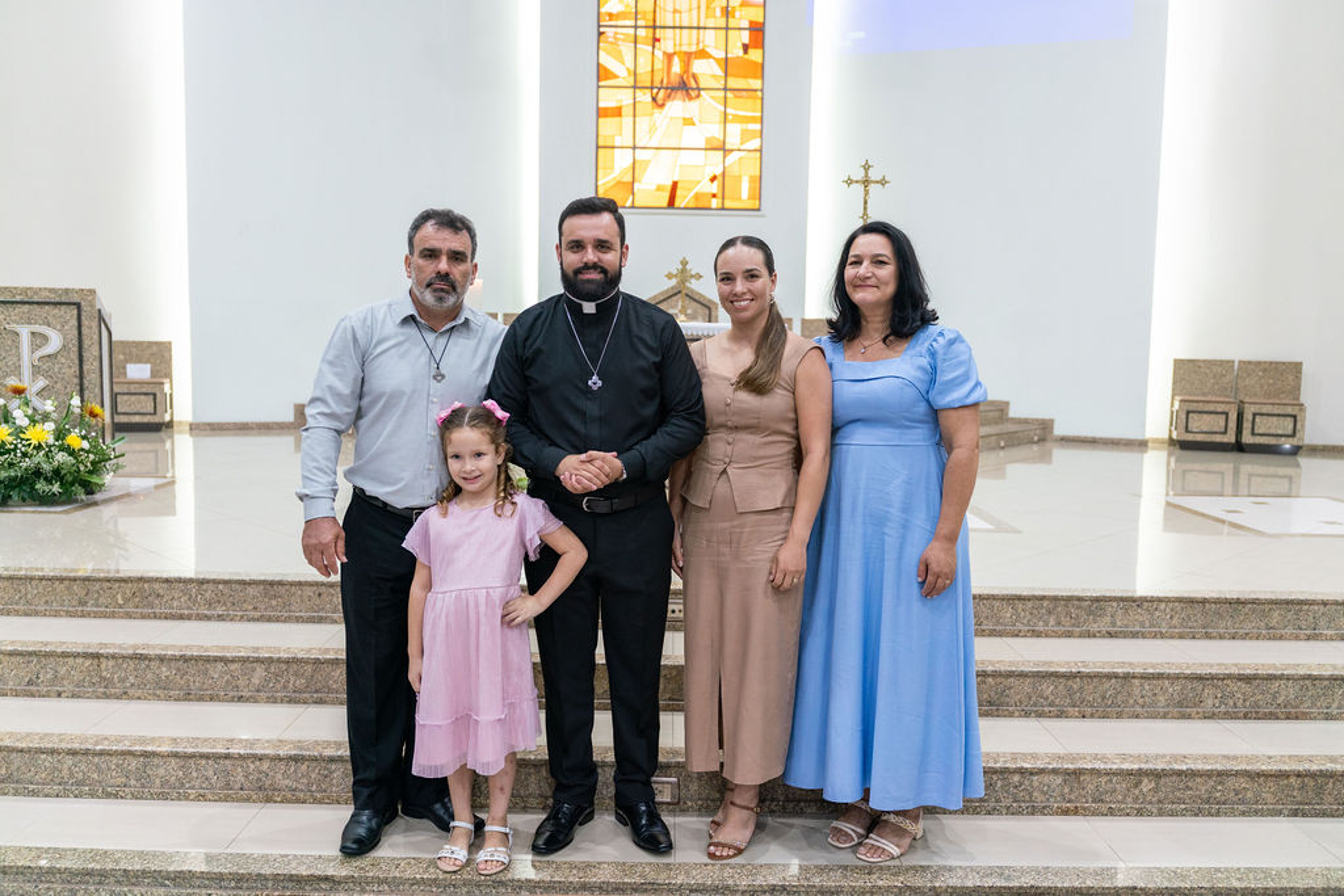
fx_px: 1098
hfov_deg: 63.0
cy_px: 448
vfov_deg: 44.4
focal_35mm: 29
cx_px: 672
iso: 1600
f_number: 2.8
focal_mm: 29.4
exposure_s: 1/125
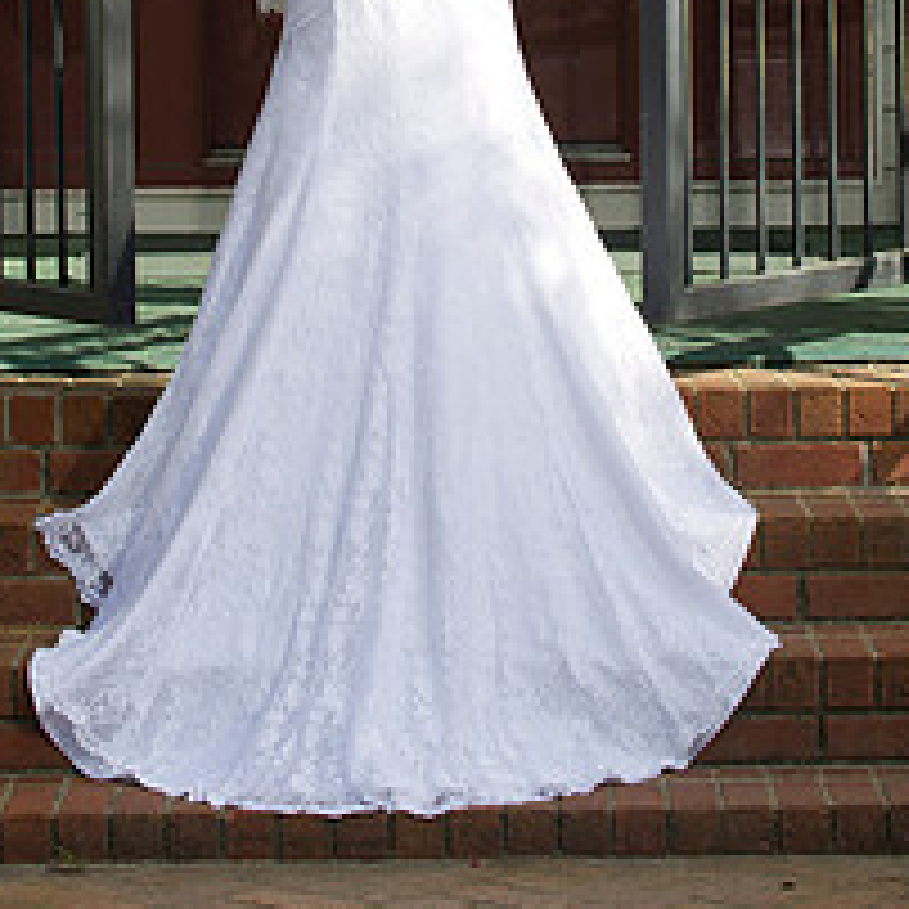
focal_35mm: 163
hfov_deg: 10.7
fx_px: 4843
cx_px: 389
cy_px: -27
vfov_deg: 10.6
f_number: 7.1
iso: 250
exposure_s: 1/250
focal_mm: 86
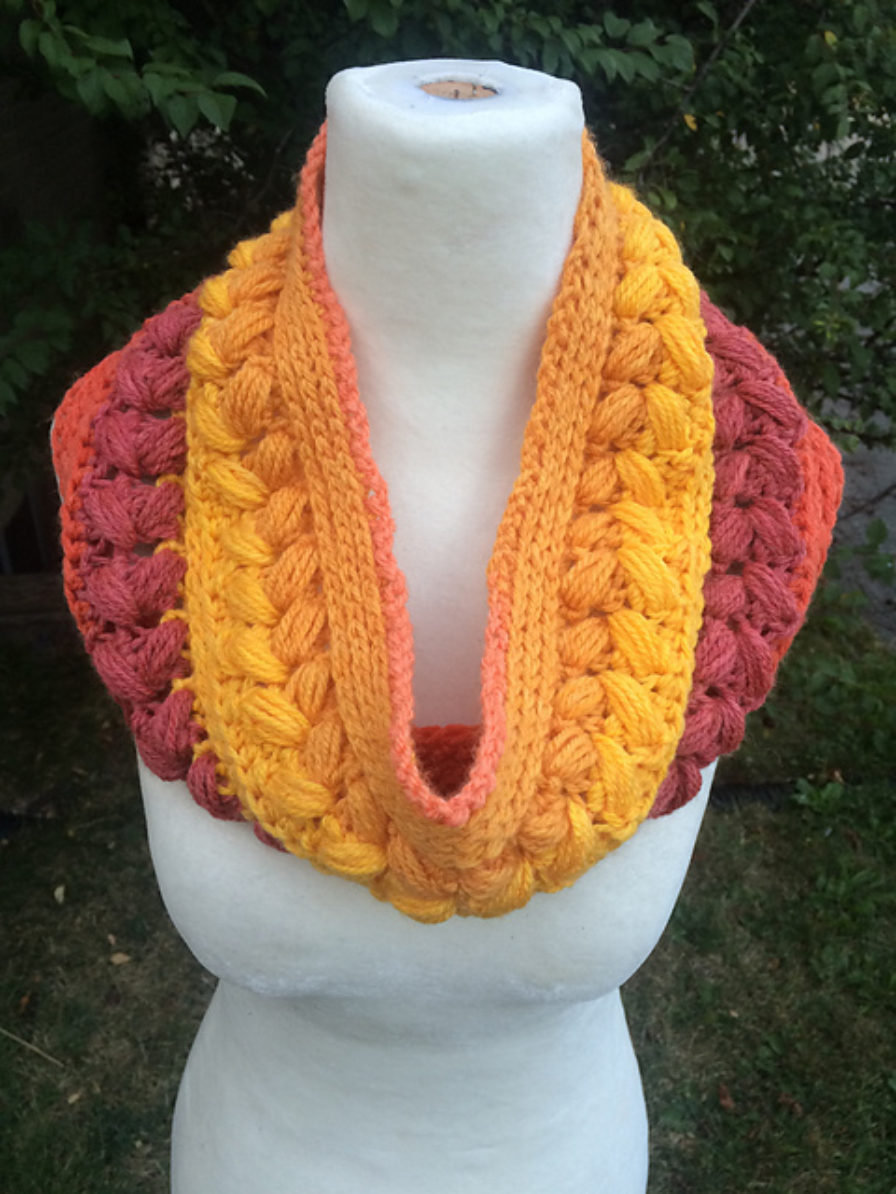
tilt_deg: -29.4
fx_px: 1001
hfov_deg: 48.2
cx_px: 448
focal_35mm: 29
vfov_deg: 61.7
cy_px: 597
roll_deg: +3.6
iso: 40
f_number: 2.2
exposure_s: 1/40
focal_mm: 4.15
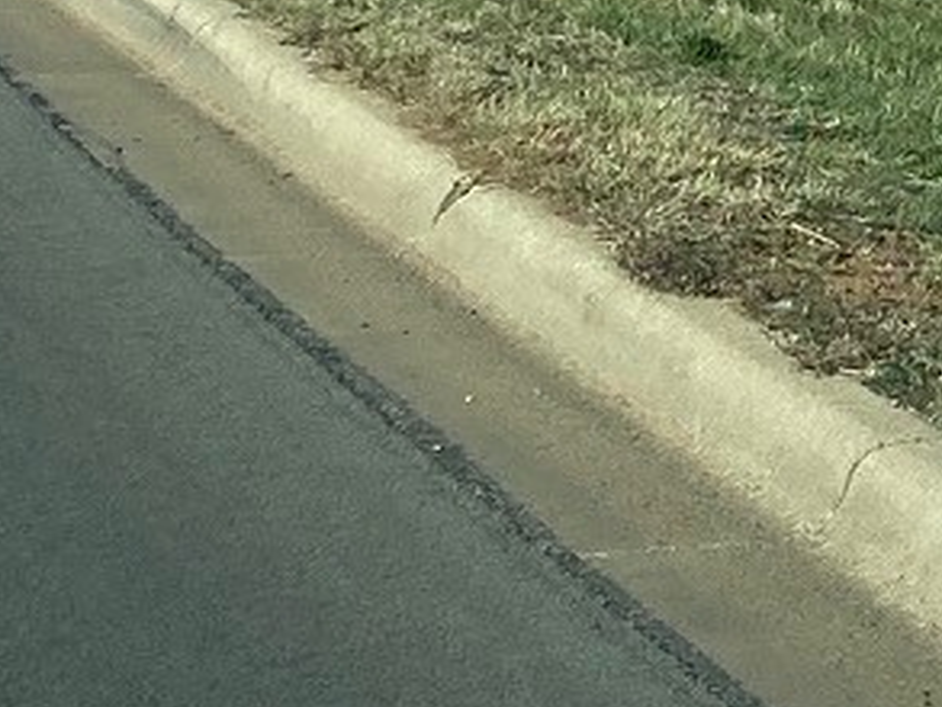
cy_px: -601
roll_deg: +1.0
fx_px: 4873
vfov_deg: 8.0
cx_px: 2389
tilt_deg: +2.9
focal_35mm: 179
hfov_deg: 9.6
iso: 32
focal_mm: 4.25
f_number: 1.8
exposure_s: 1/2410
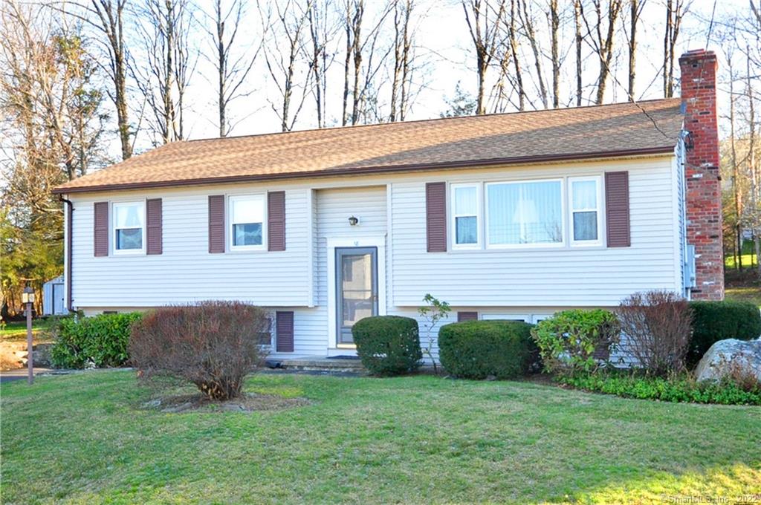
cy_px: 252
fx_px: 570
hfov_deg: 67.4
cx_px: 380
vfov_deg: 47.8
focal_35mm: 27
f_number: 8
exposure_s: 1/200
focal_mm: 18
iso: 1000
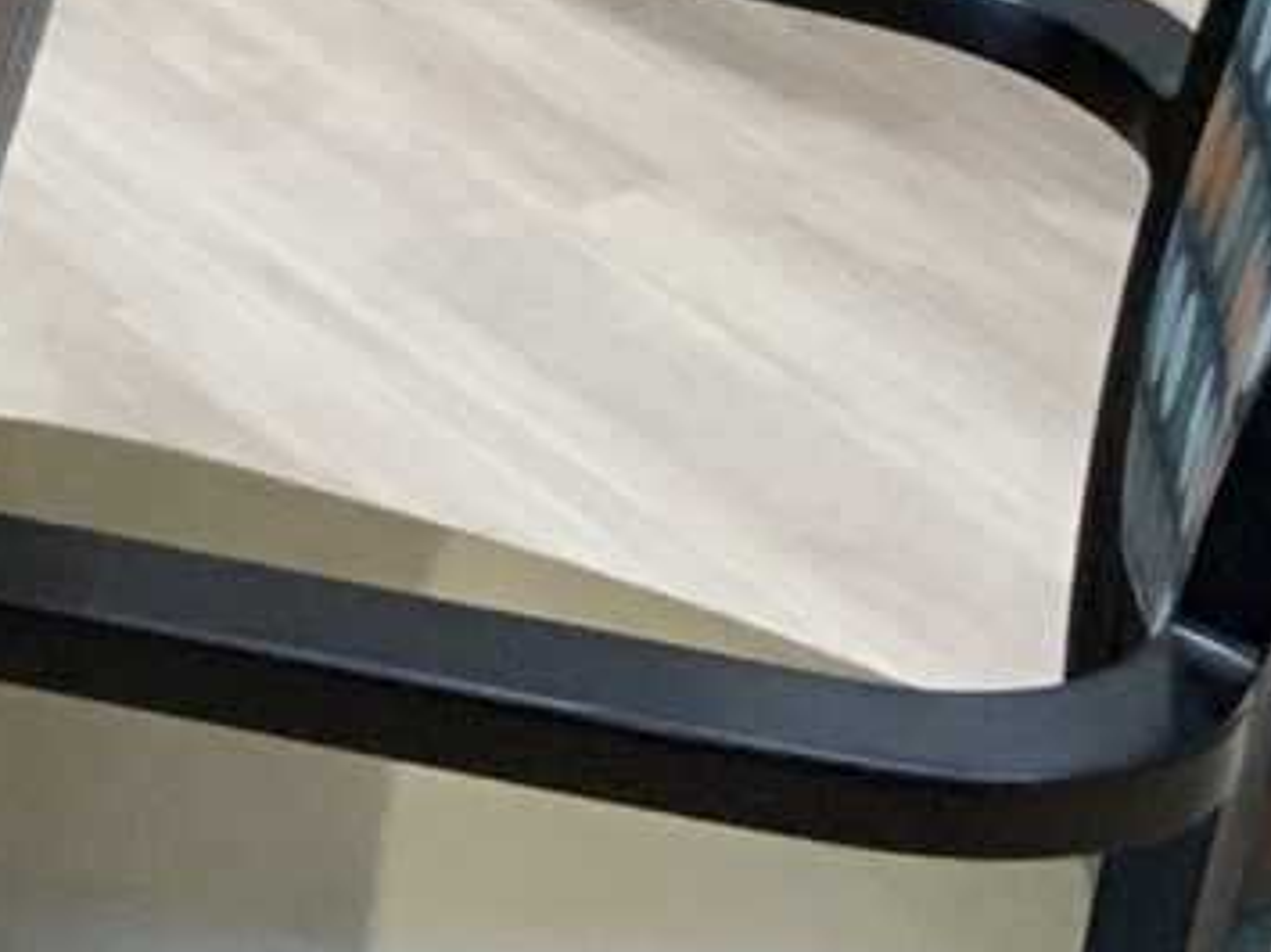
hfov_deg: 8.9
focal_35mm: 210
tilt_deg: -13.8
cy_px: -1372
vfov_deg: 6.7
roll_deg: -1.4
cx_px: -1170
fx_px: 7705
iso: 80
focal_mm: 3
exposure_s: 1/60
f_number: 1.8
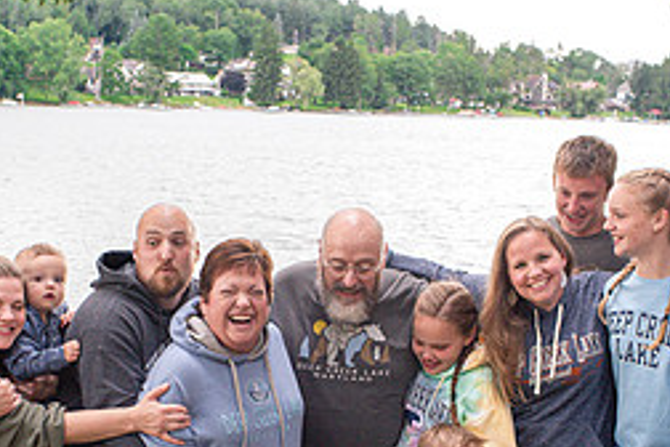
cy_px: 371
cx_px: 309
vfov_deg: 16.1
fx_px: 1563
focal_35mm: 84
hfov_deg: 24.2
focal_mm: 35
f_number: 5.6
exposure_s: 1/160
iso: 1000
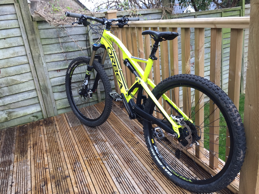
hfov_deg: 61.7
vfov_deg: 48.2
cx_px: 130
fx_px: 217
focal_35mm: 29
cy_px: 97
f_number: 2.2
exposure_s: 1/50
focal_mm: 4.15
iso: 40
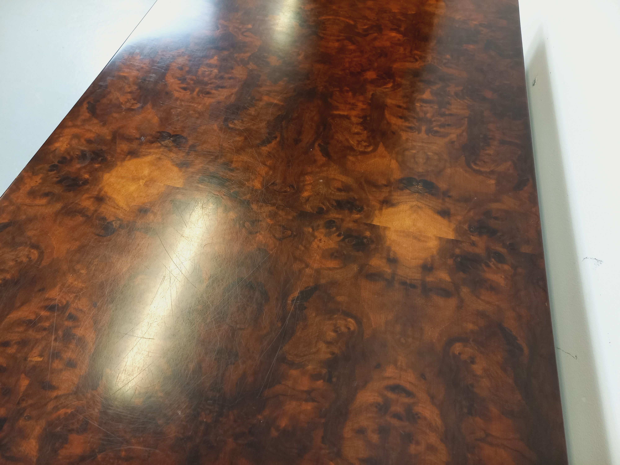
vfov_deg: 54.9
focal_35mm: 25
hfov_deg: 69.4
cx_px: 310
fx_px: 448
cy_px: 232
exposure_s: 1/50
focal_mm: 4.65
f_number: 1.8
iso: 250
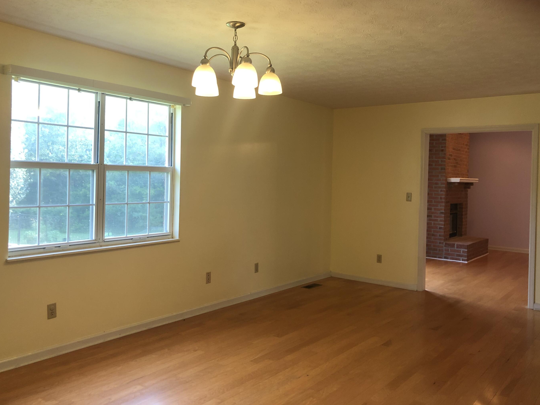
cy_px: 181
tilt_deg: +0.1
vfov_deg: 45.4
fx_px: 484
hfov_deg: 58.4
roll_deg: -0.7
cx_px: 265
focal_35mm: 31
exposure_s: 1/40
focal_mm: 4
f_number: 1.8
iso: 25
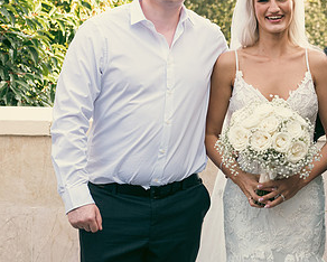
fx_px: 1191
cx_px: 321
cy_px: 93
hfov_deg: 15.4
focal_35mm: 123
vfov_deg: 12.5
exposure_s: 1/160
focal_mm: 66
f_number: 6.3
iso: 320
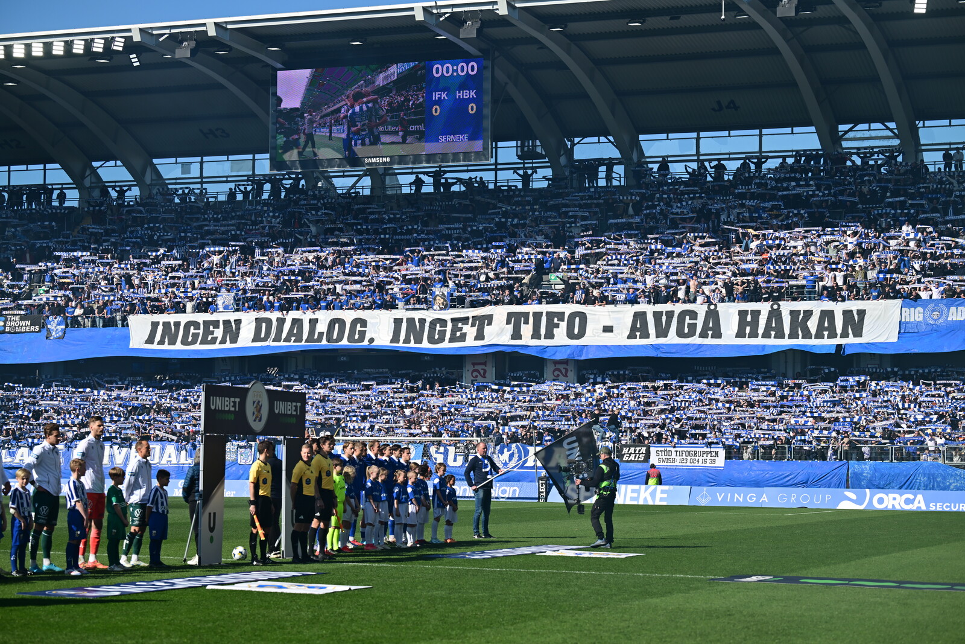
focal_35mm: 79
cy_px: 322
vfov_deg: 17.3
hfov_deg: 25.7
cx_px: 482
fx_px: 2118
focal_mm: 79
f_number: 3.5
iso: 125
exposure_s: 1/2000
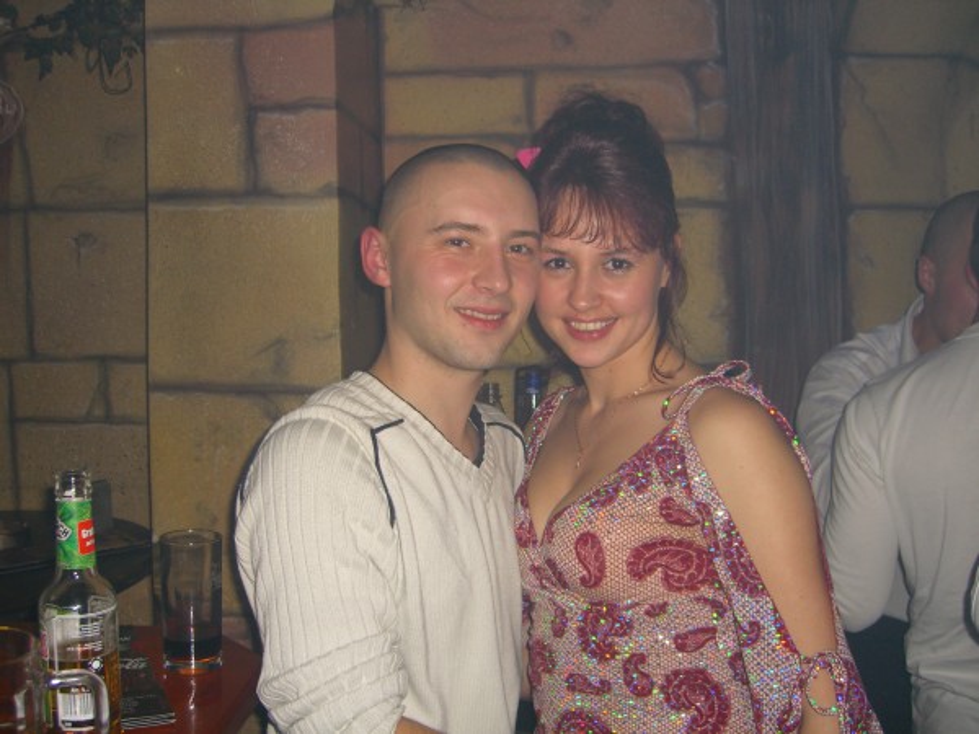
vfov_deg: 37.7
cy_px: 367
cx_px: 490
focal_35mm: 38
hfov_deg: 49.0
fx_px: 1075
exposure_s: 1/60
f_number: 2.8
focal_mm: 7.9
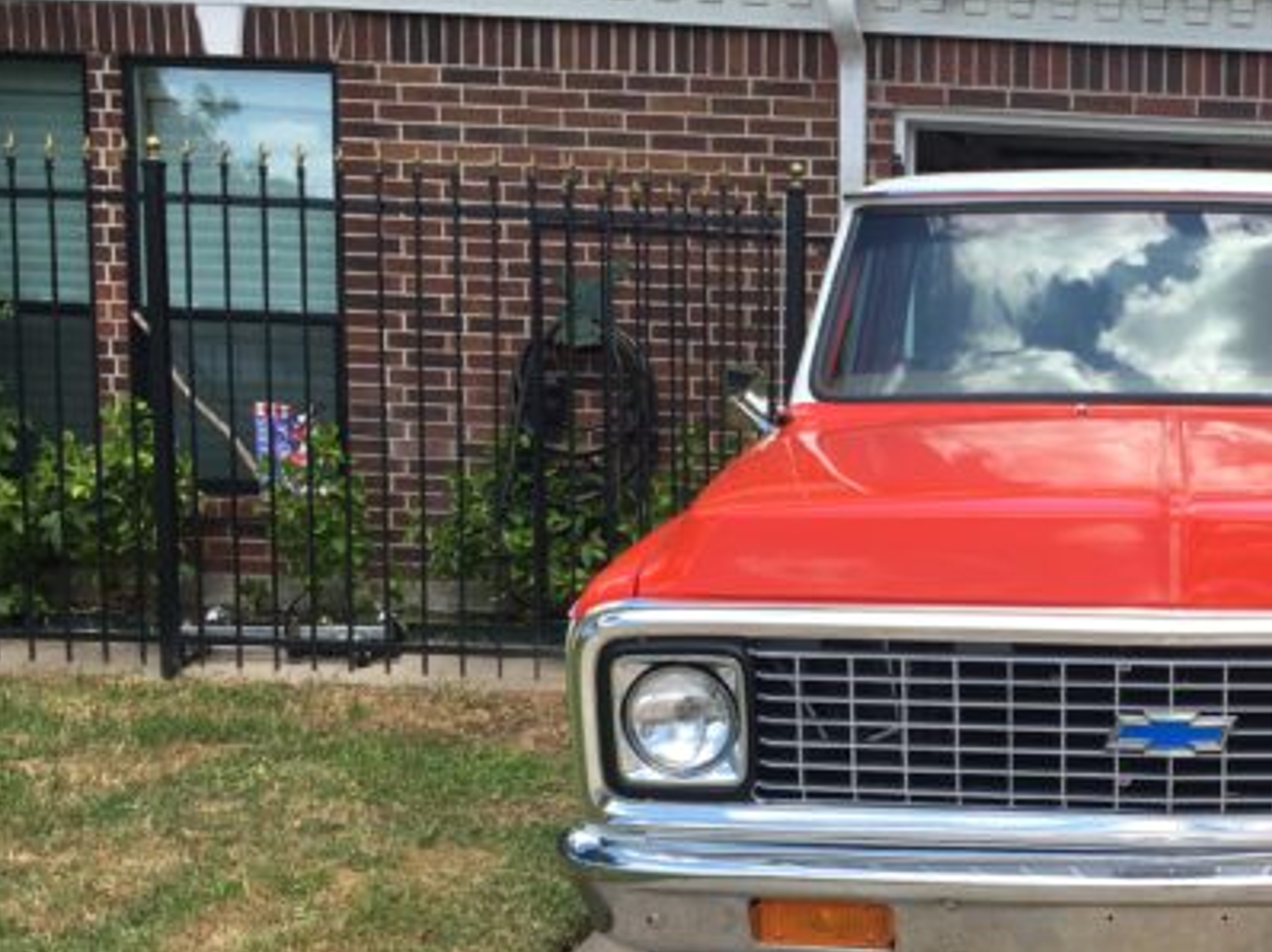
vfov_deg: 25.8
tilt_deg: -6.6
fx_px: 2057
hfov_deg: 32.5
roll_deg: -0.9
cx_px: 1170
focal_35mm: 56
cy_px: 677
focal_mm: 4.15
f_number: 2.2
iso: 25
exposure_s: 1/487
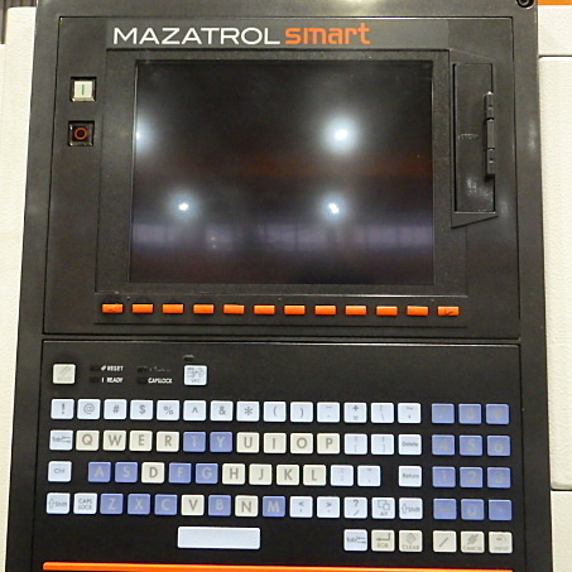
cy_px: 275
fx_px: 654
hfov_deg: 47.2
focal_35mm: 35
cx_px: 294
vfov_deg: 47.2
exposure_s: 1/40
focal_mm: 5
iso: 1600
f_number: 3.5
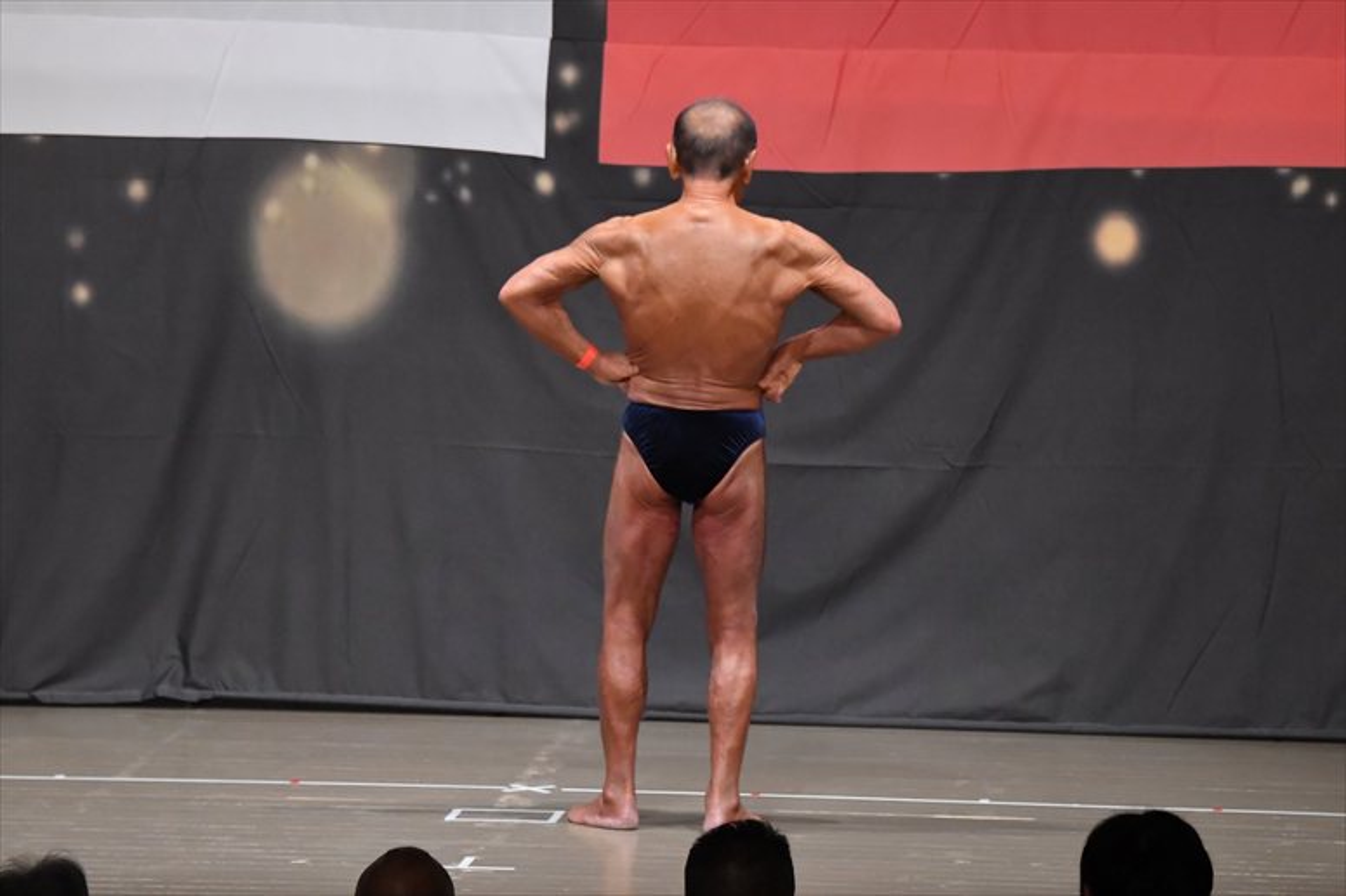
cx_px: 673
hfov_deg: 9.2
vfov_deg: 6.1
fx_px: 8409
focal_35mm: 225
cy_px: 448
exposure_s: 1/400
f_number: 5.6
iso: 6400
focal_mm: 150
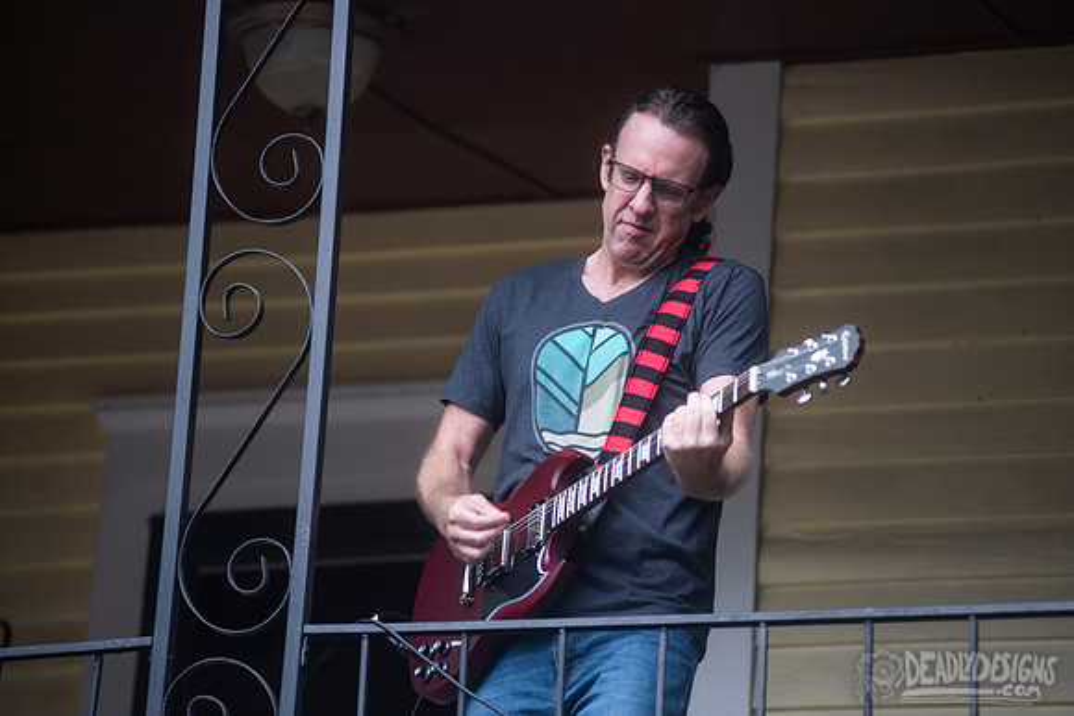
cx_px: 570
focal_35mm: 212
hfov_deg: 9.7
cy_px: 336
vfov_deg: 6.5
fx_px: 6330
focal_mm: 200
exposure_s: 1/320
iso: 400
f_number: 4
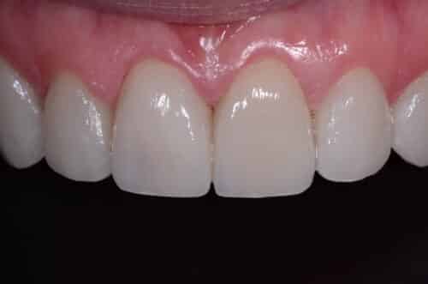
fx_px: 1512
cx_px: 214
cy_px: 142
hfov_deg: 16.1
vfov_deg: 10.7
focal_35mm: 128
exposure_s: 1/250
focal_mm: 85
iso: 200
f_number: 29
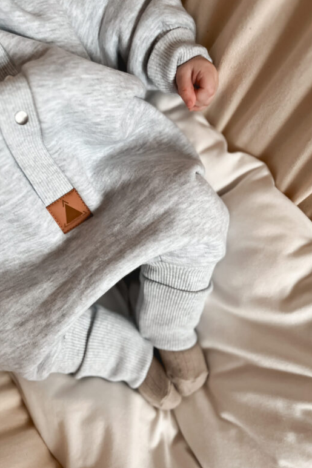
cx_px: 147
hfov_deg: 46.4
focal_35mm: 28
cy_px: 239
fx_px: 364
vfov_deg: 65.5
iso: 250
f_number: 1.6
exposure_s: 1/50
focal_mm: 5.1
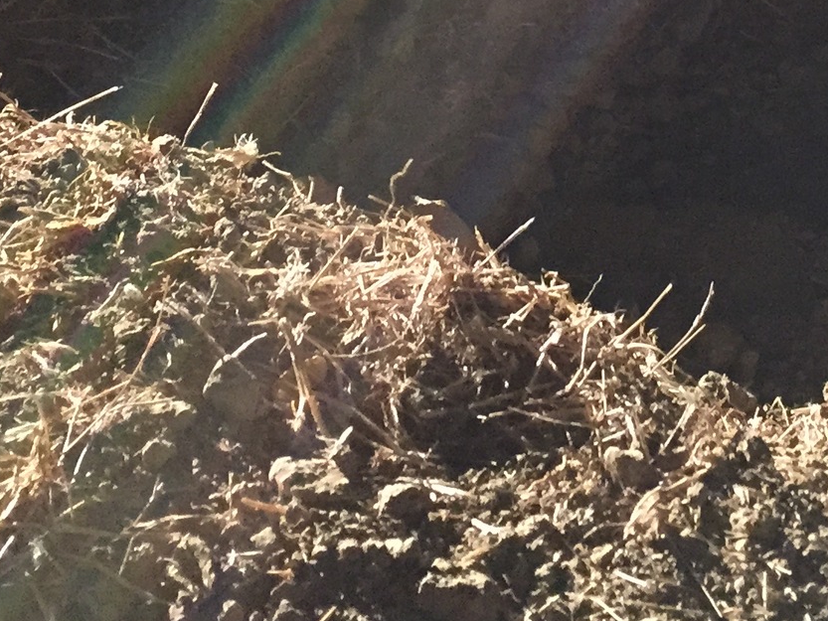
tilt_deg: -19.6
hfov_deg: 22.3
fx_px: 2081
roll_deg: +0.7
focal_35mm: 87
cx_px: 631
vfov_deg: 15.8
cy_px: -268
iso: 250
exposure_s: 1/15
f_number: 2.2
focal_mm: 4.15
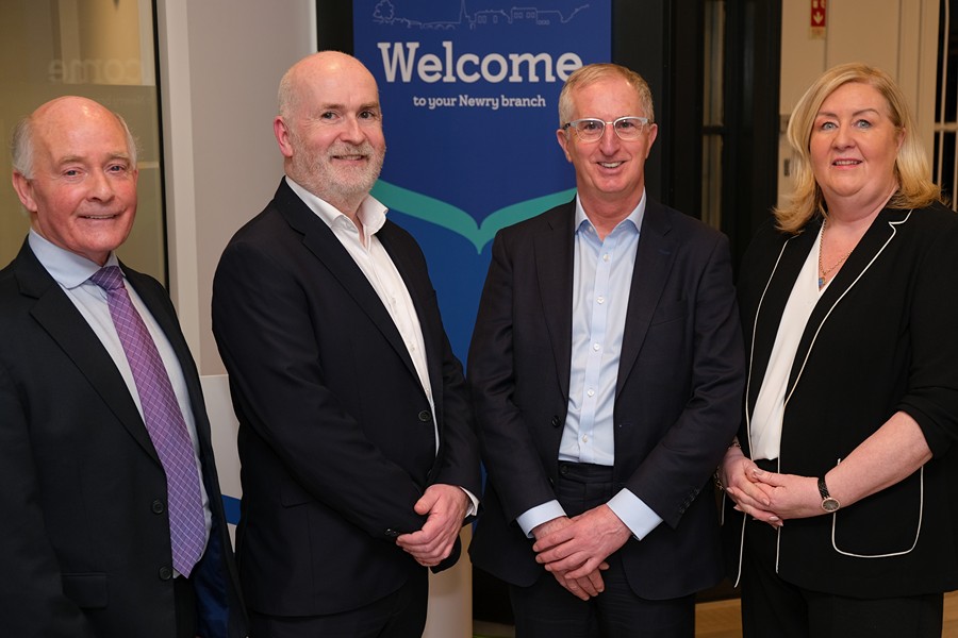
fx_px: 1357
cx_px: 479
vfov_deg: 26.5
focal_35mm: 51
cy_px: 319
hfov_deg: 38.9
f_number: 3.6
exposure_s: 1/125
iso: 400
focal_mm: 34.3
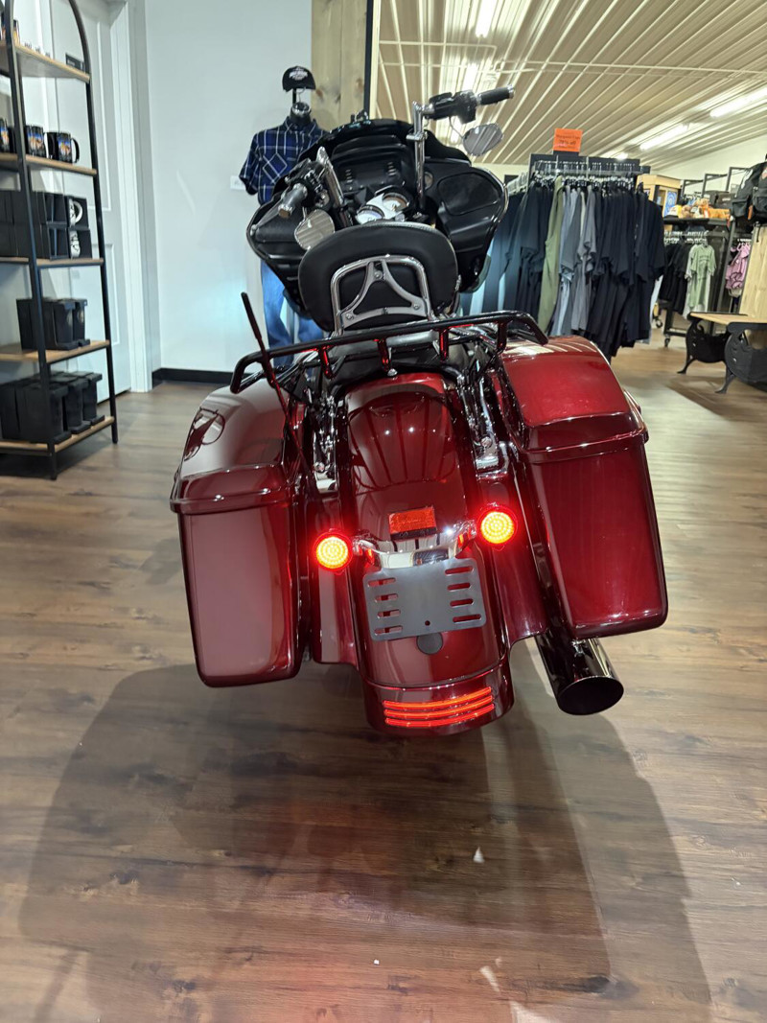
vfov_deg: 67.3
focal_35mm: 26
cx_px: 384
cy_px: 512
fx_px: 768
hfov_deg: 53.1
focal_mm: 5.96
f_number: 1.6
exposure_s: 1/40
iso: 500
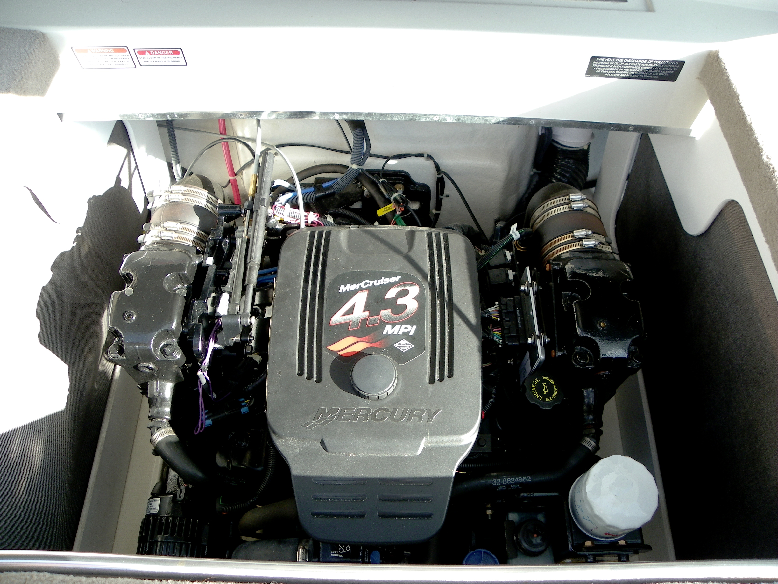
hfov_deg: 67.3
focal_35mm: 26
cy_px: 292
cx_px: 389
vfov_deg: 53.1
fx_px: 584
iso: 50
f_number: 2.8
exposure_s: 1/80
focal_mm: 4.6
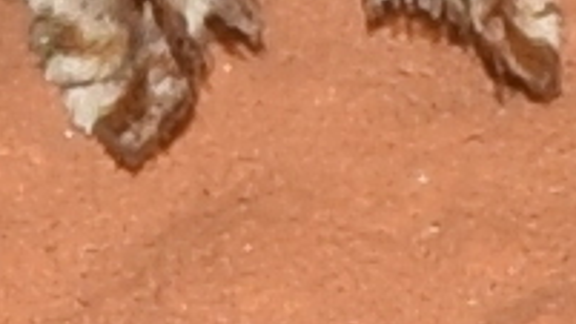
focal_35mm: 1051
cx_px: 295
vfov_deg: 1.2
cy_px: -588
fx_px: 16050
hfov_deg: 2.1
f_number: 13
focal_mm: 140
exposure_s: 1/160
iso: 100
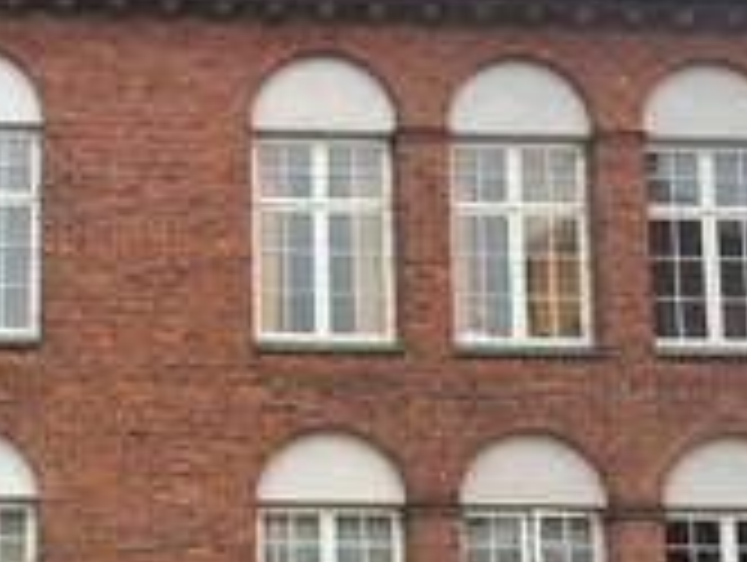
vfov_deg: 22.0
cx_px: 92
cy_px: 526
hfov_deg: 28.7
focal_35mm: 65
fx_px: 1405
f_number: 2.2
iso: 40
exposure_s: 1/33
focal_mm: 4.15
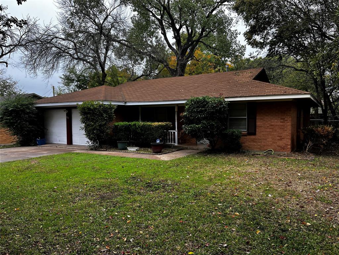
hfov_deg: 67.3
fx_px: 255
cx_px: 170
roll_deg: +0.4
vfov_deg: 53.1
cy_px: 128
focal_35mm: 26
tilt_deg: -2.6
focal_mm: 5.1
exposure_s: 1/163
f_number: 1.6
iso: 50
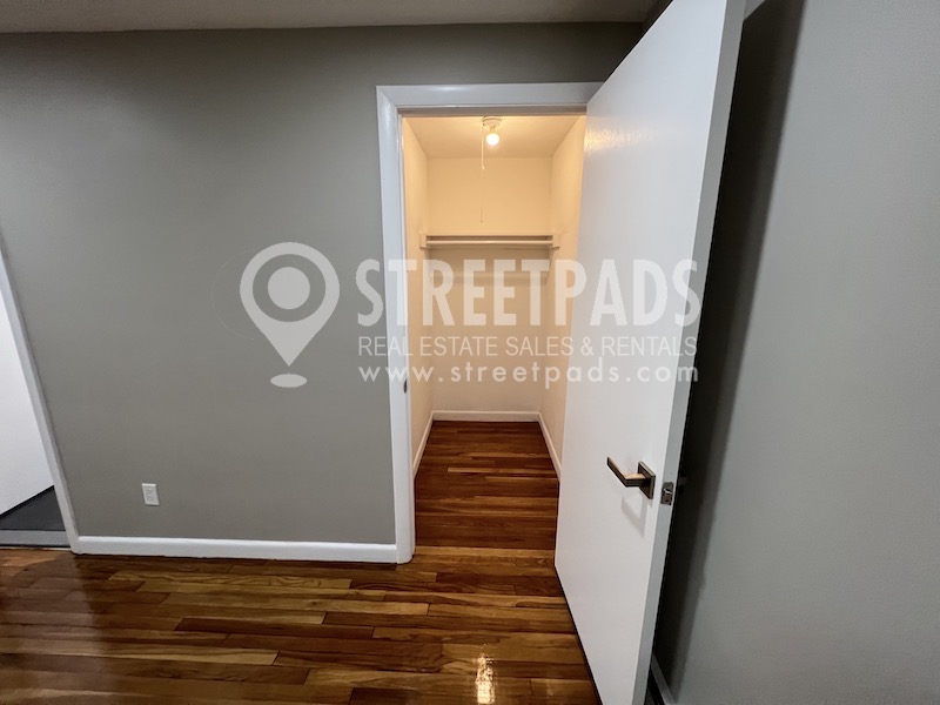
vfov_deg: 89.9
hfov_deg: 106.2
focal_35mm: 13
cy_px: 352
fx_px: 353
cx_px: 470
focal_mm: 1.57
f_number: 1.8
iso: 200
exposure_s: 1/120
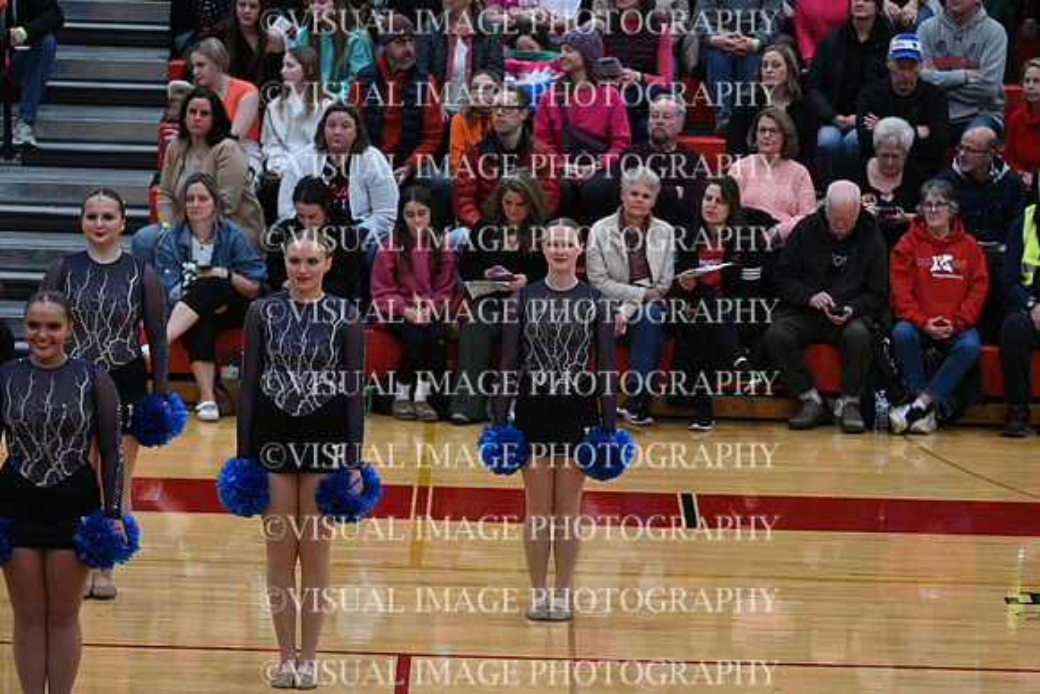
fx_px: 5779
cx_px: 520
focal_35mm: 200
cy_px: 347
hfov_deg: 10.3
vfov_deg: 6.9
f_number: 4
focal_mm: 200
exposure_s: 1/400
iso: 4000
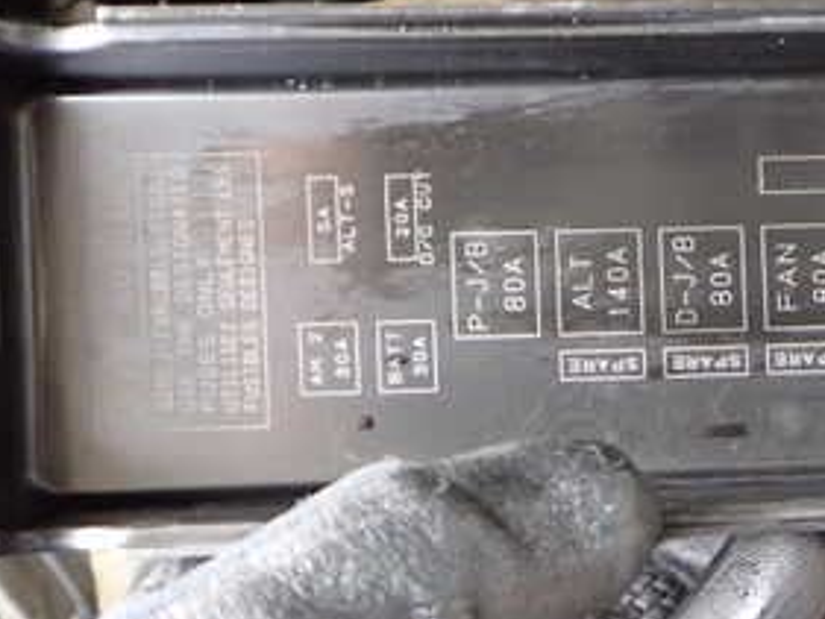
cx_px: 678
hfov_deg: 29.5
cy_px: 340
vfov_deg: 22.9
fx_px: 1526
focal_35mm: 64
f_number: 2.3
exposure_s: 1/100
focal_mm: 5.4
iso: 800
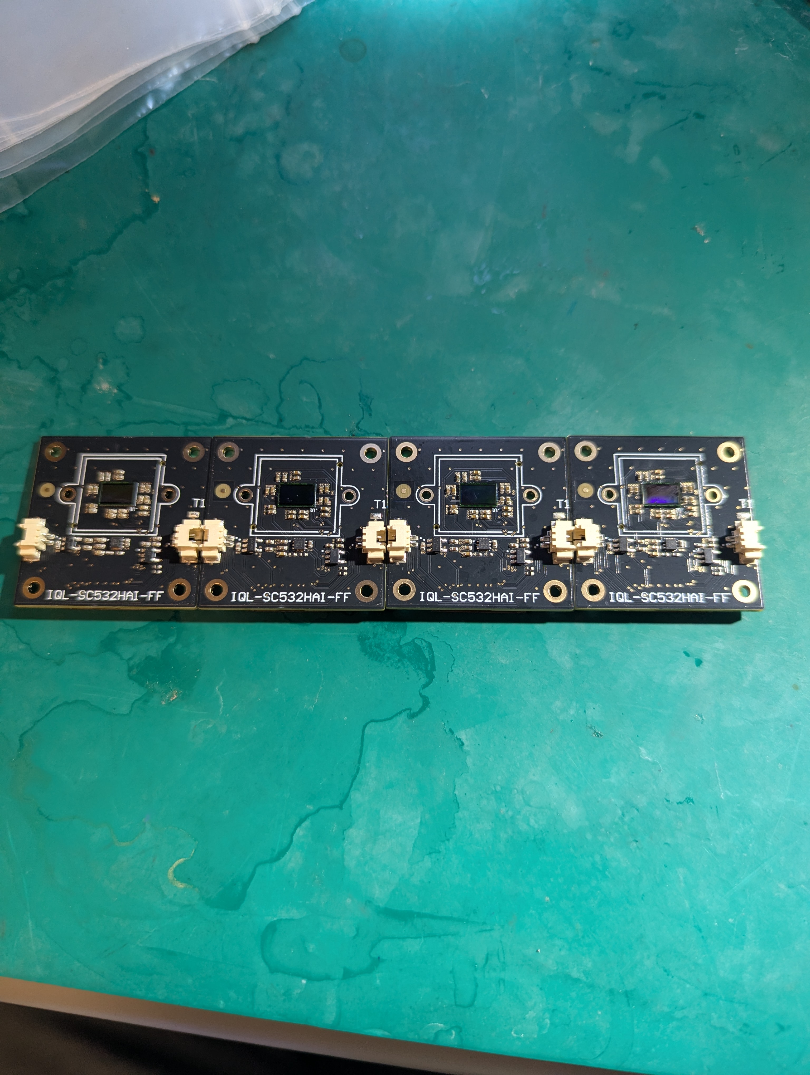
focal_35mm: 24
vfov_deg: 71.5
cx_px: 405
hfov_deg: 56.9
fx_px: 747
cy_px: 538
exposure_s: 1/117
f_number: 1.85
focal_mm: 6.81
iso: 126
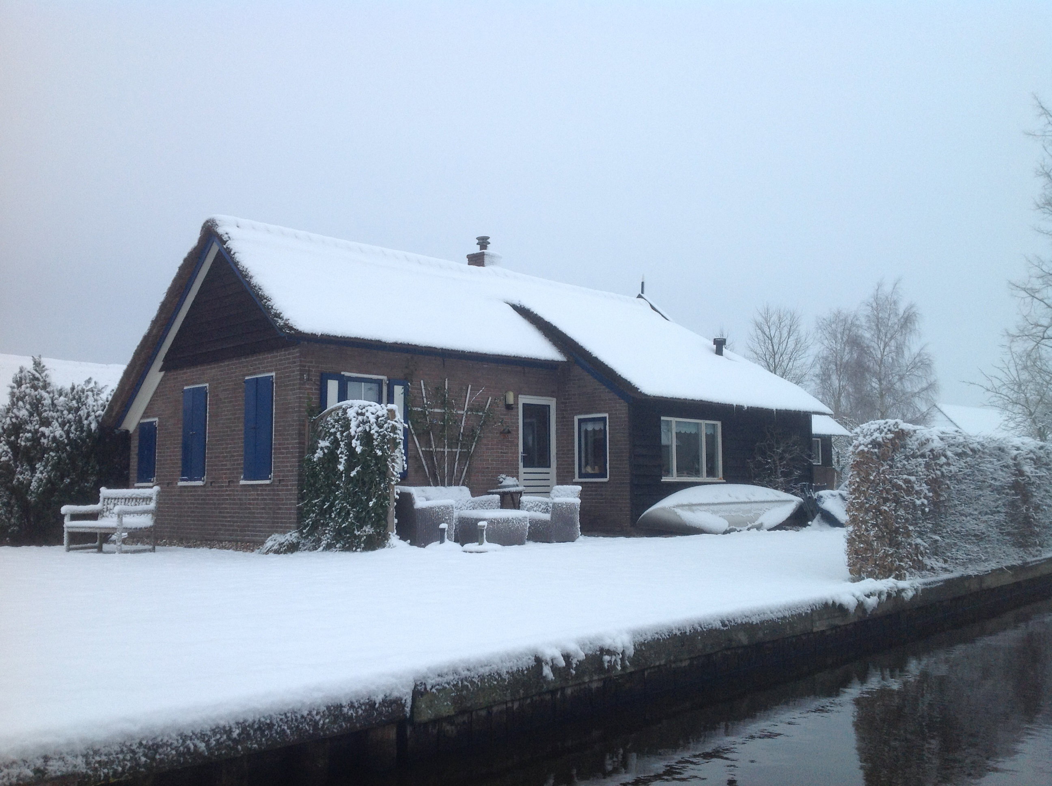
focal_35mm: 35
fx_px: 1062
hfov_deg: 52.7
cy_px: 393
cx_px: 526
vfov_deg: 40.6
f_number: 2.4
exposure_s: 1/120
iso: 64
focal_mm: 4.28
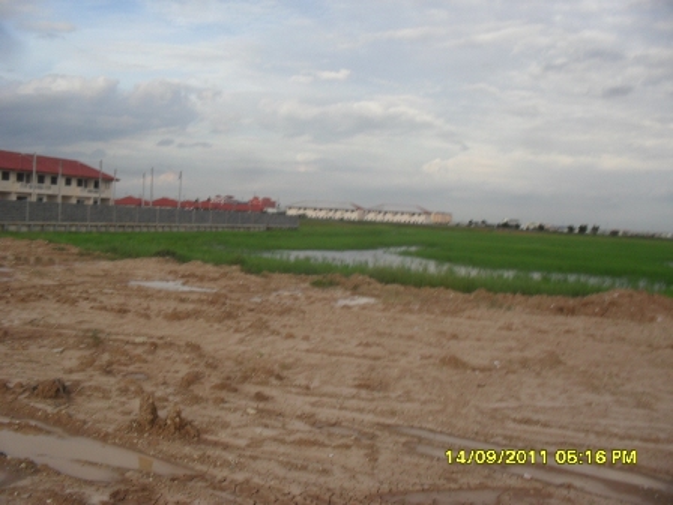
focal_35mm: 35
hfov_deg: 52.6
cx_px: 336
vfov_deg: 40.7
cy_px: 252
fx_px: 680
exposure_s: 1/125
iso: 100
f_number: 8.4
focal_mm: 6.3
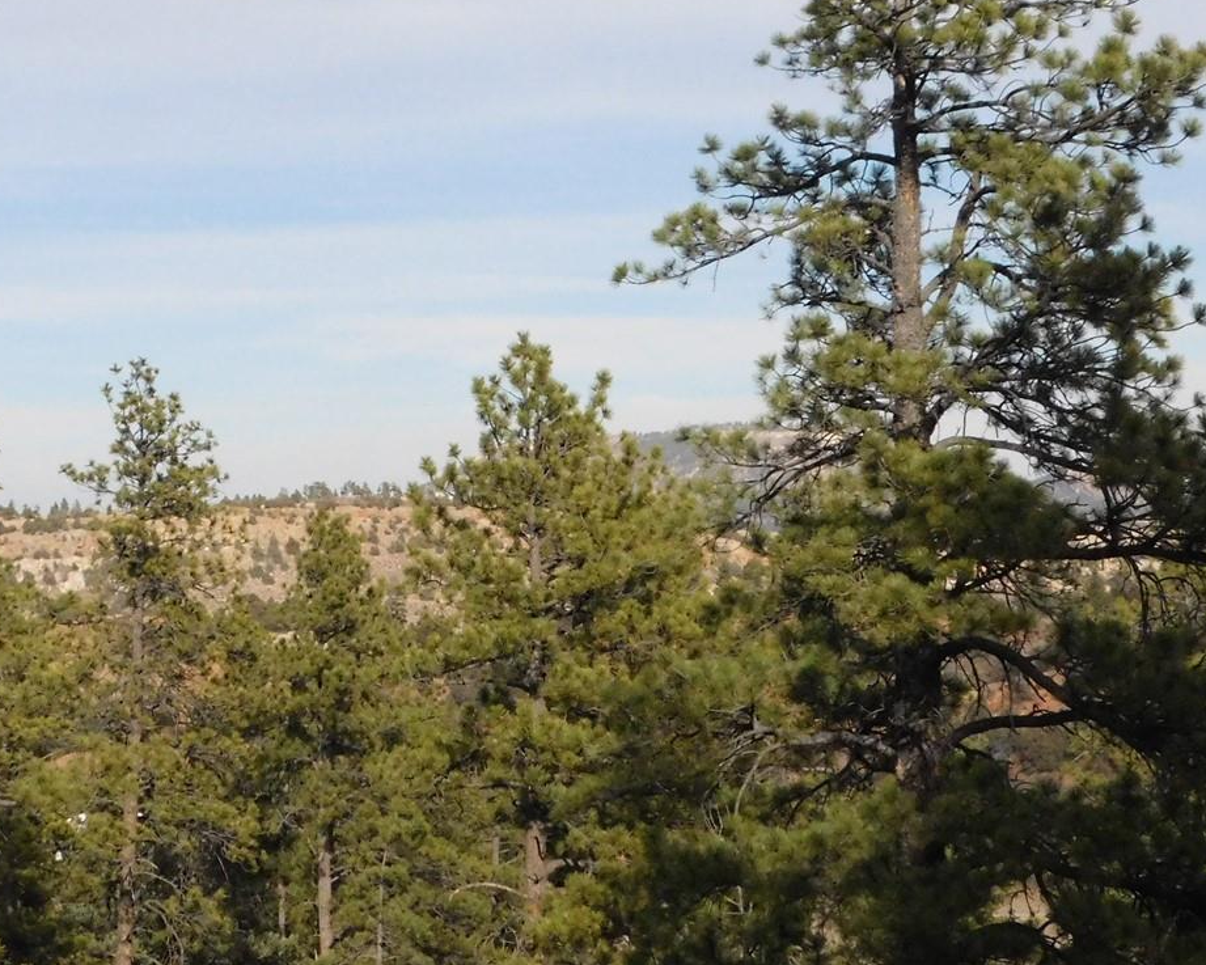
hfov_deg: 19.1
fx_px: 3570
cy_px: 266
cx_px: 402
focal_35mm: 100
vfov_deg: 15.3
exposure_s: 1/1250
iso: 800
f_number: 8
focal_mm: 10.4
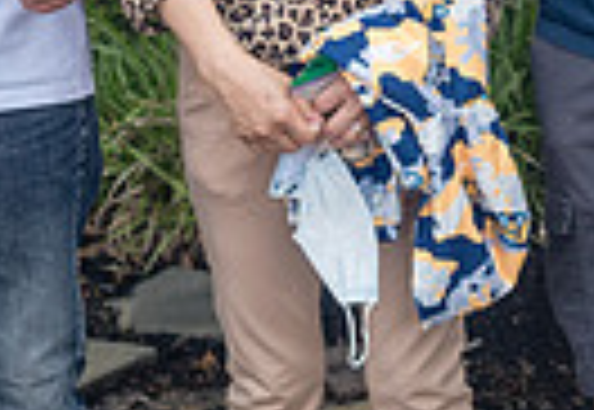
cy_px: -194
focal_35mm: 189
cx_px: 865
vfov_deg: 7.3
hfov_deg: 10.4
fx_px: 3151
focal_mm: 35
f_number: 4
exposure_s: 1/400
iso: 200
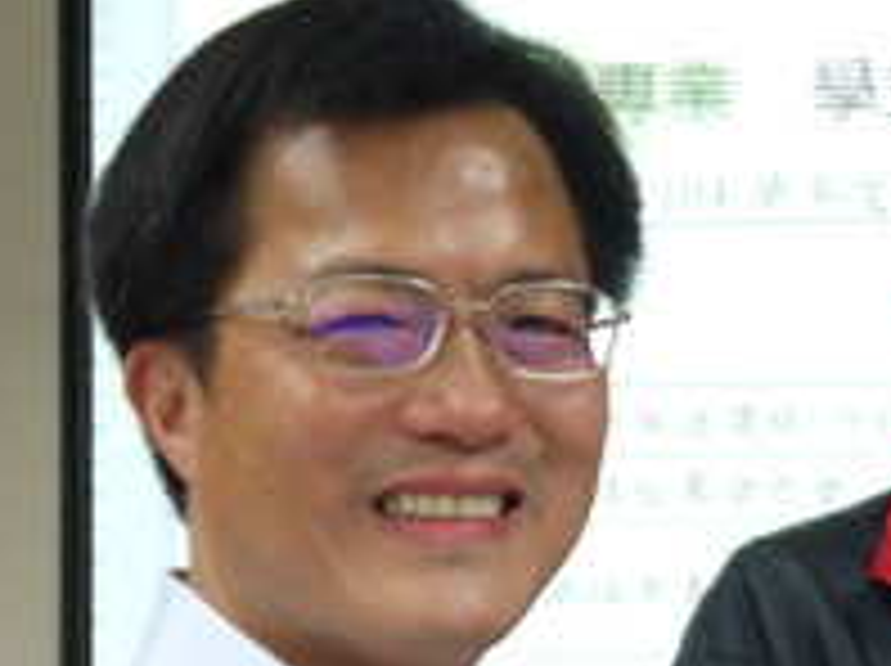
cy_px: 632
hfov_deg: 10.6
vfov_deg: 8.0
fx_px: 4730
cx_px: 1094
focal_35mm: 184
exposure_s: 1/60
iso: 800
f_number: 4.7
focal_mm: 26
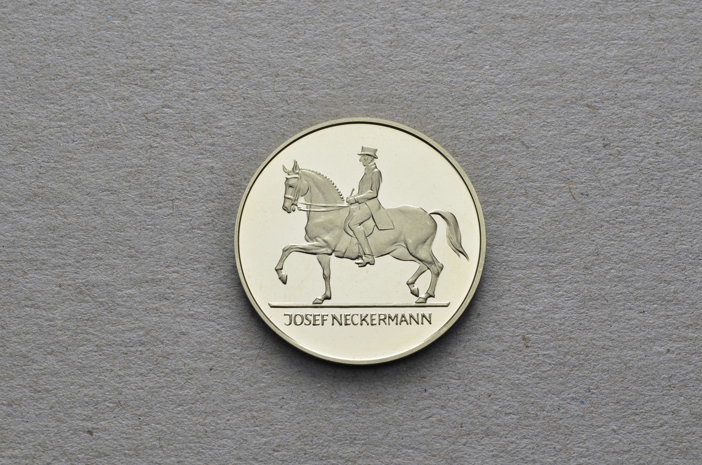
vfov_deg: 14.7
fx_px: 1801
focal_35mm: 93
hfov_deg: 22.1
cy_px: 246
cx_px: 366
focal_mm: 55
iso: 400
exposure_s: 1/250
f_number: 14
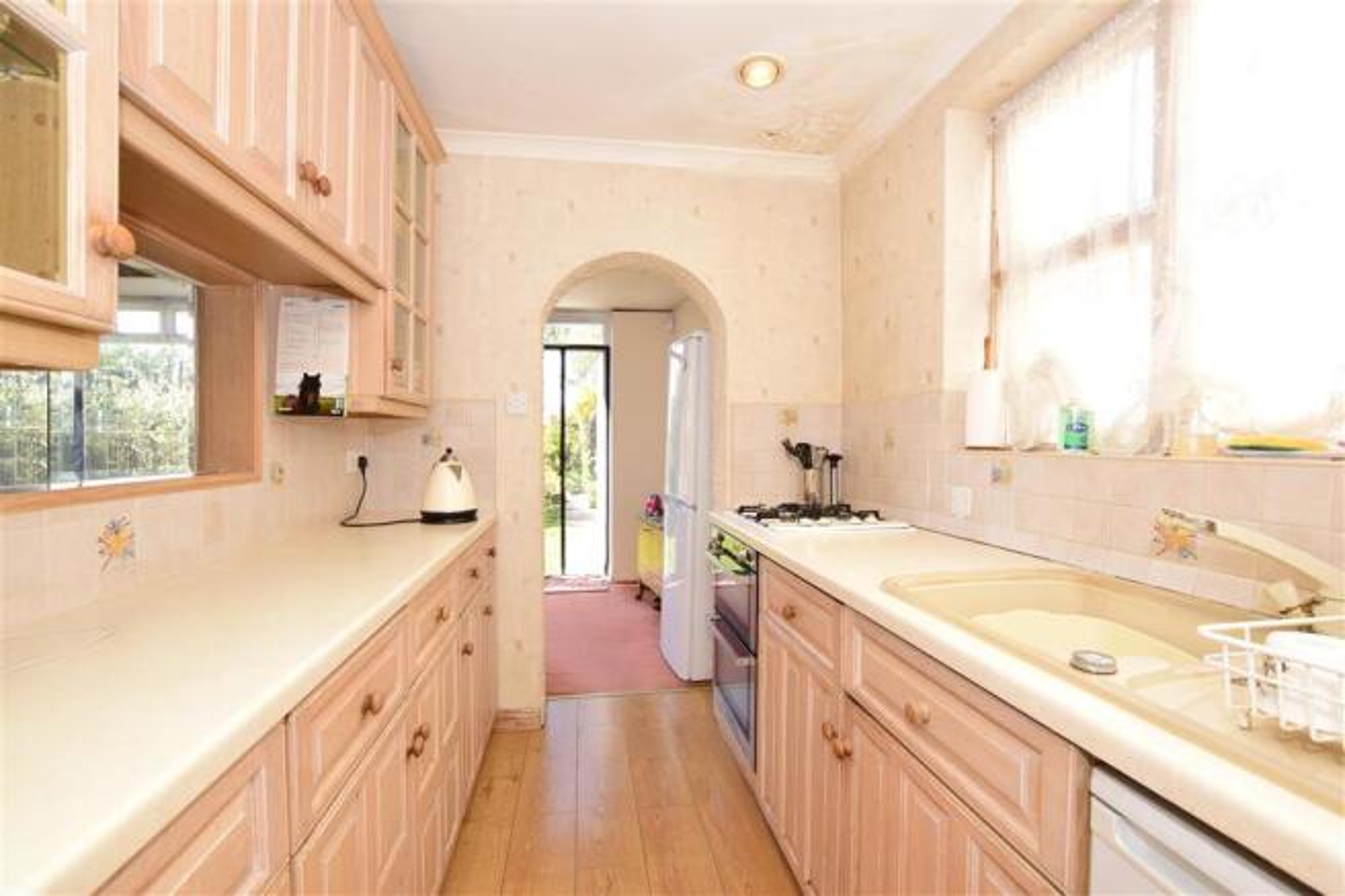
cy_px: 448
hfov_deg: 100.4
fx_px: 560
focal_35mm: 15
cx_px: 672
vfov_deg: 77.3
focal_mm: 10
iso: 500
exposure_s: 1/60
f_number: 10
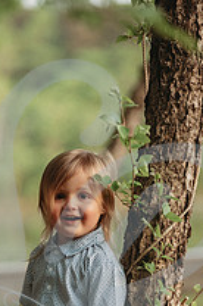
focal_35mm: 260
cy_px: 307
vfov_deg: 7.9
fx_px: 2206
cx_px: 34
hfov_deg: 5.3
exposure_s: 1/200
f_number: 2.8
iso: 400
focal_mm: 120
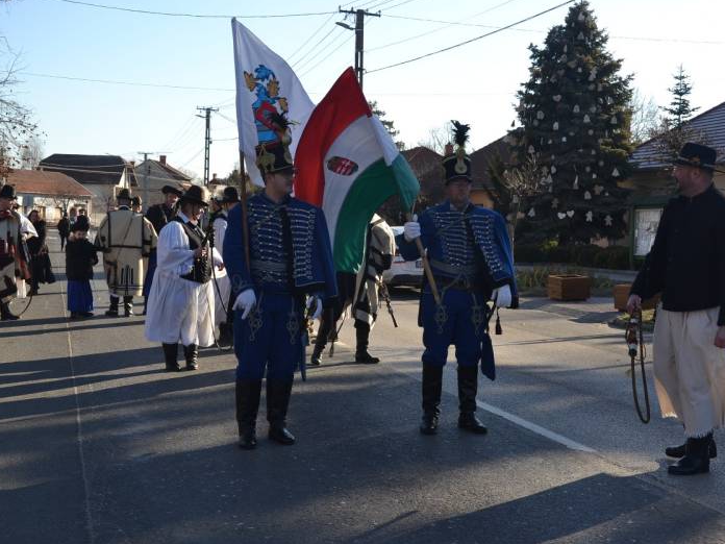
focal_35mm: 53
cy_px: 273
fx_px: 1110
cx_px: 400
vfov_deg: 27.5
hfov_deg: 36.1
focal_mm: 32
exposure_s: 1/160
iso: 100
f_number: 6.3
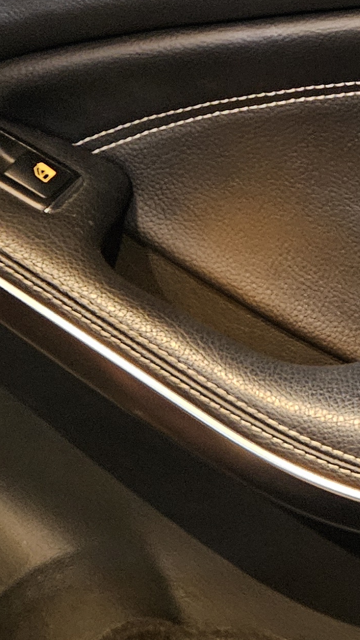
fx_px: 1357
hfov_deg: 14.6
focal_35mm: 80
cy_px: 7
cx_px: 430
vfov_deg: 25.3
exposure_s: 1/15
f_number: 1.8
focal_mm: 5.4
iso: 1250
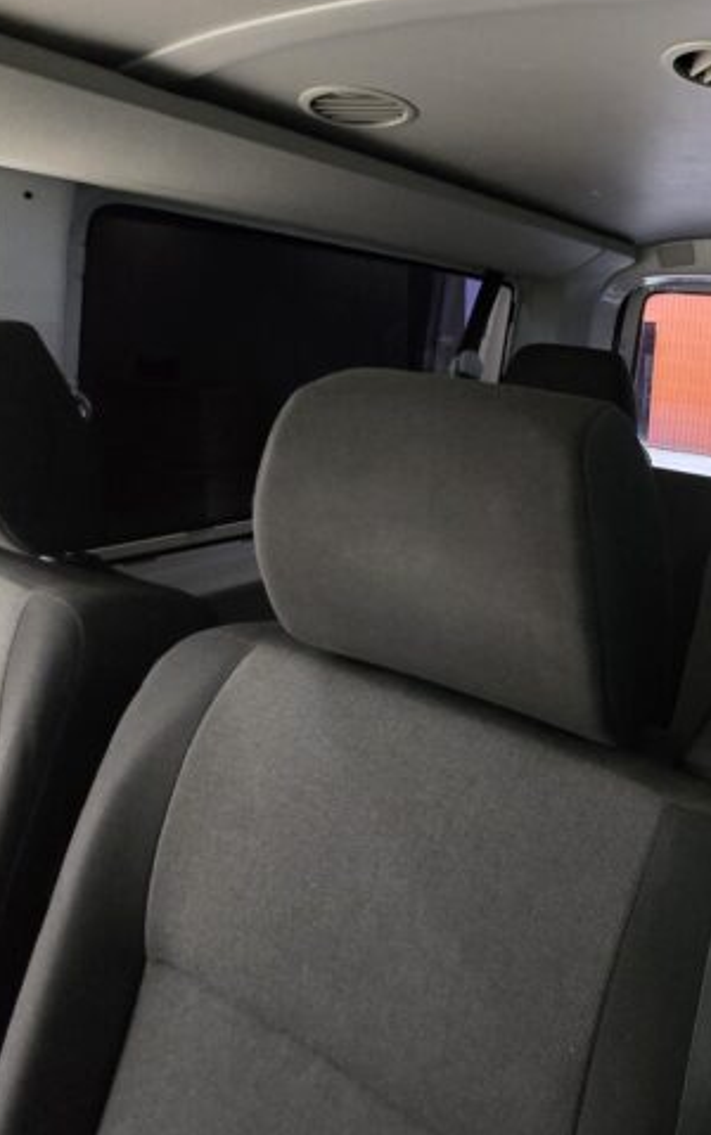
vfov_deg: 77.0
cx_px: 711
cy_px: 521
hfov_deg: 45.0
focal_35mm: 23
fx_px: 712
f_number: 2.2
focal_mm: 2.2
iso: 1250
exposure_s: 1/25
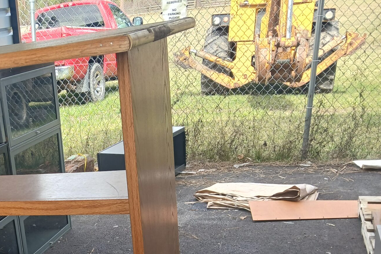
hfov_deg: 34.8
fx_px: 561
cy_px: 272
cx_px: 21
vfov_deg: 24.0
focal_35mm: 53
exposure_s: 1/60
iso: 25
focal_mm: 3.98
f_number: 1.8
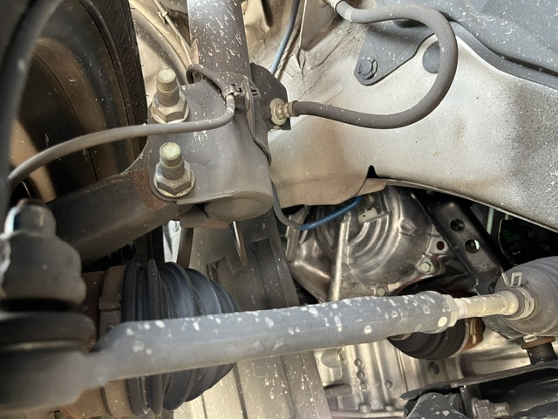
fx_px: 419
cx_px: 279
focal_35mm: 26
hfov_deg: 67.3
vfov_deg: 53.1
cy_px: 210
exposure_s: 1/60
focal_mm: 5.1
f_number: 1.6
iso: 200
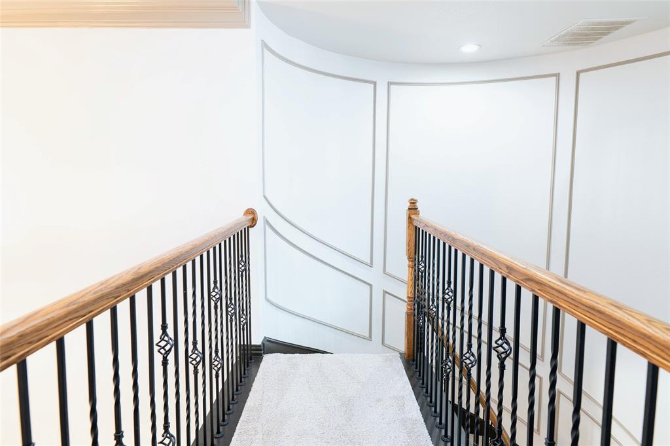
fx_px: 391
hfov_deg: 81.2
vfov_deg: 59.5
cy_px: 223
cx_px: 335
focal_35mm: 21
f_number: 4
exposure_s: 1/10
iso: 400
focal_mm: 14
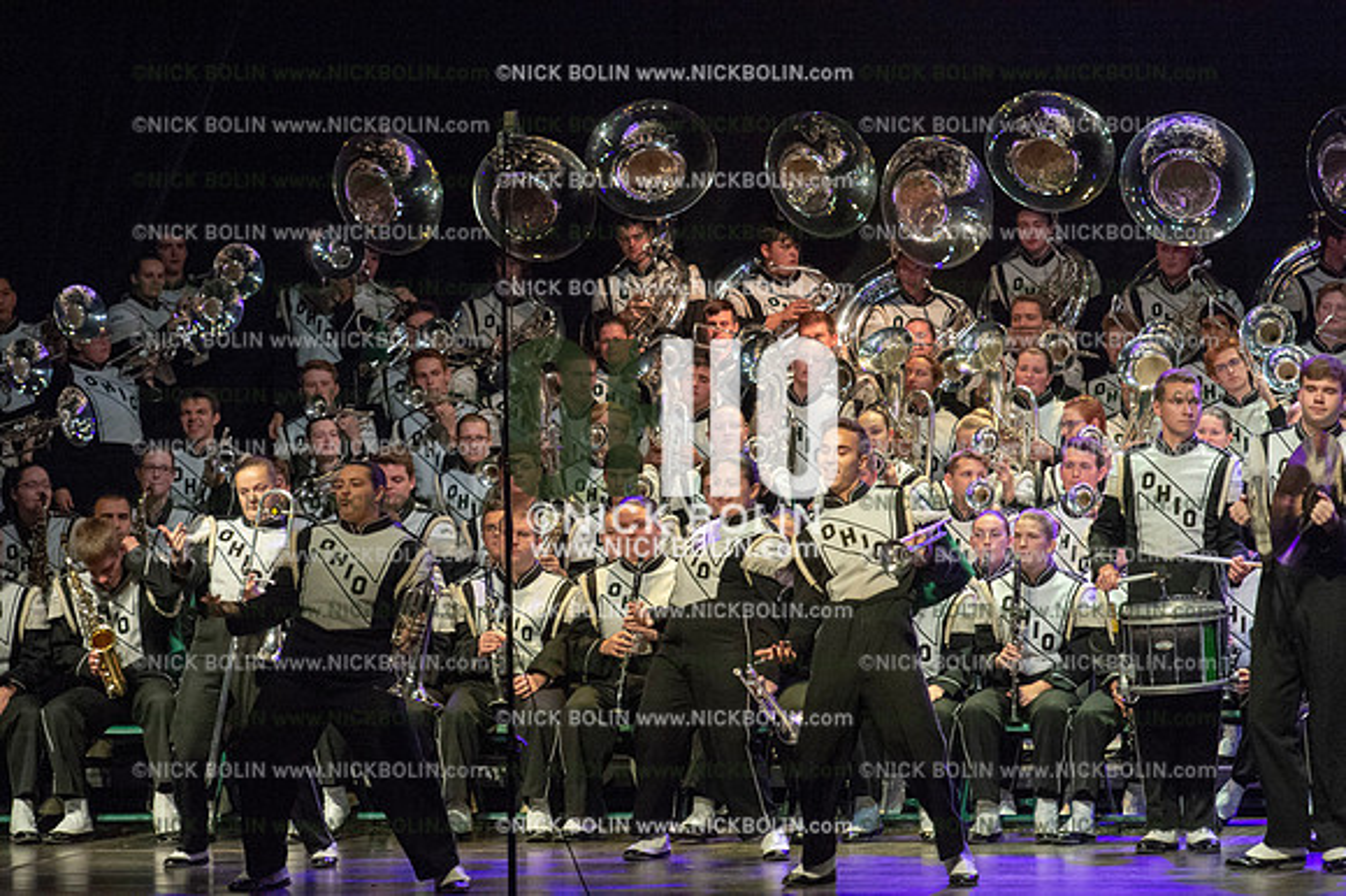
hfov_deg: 10.3
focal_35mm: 200
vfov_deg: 6.9
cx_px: 673
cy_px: 448
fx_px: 7473
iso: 8000
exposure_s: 1/400
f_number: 5.6
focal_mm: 200
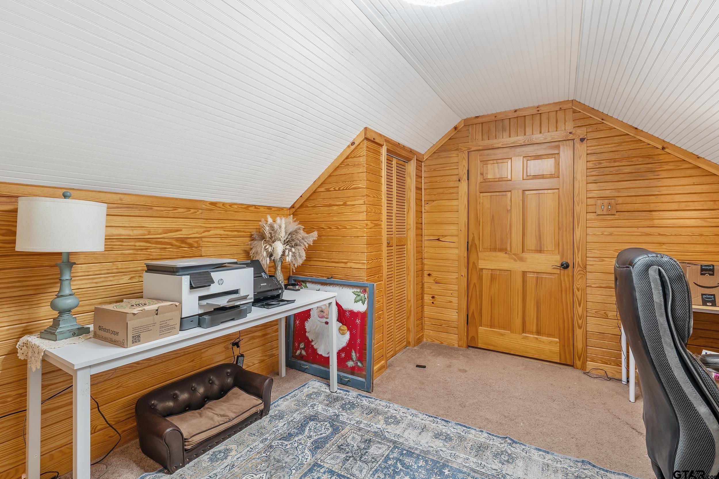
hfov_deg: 96.7
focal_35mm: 16
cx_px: 360
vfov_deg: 73.8
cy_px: 240
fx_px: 320
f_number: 8
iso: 800
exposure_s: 1/8
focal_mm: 16
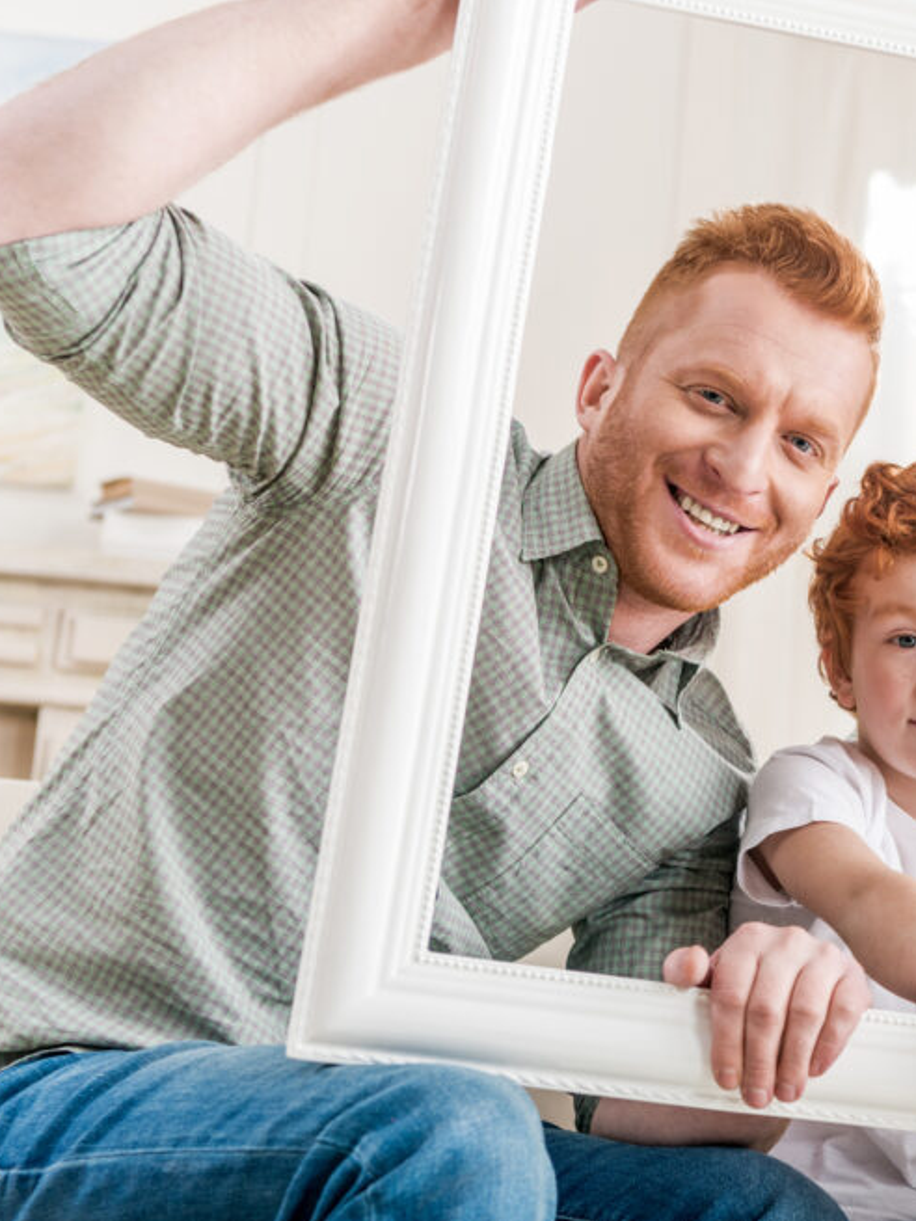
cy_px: 589
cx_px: 882
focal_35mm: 75
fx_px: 2646
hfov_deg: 19.2
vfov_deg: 26.0
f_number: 4
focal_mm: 50
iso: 160
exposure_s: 1/250
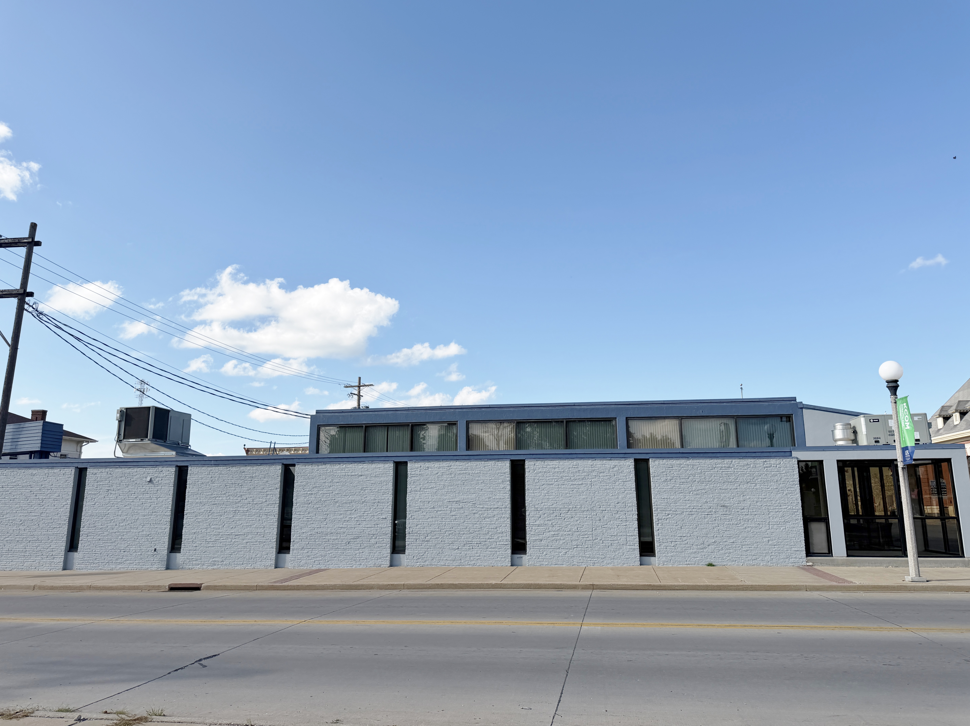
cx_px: 485
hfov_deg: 71.6
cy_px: 363
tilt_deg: +11.9
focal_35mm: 24
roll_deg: +0.4
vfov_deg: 56.8
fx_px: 672
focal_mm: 6.76
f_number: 1.78
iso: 80
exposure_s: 1/4975
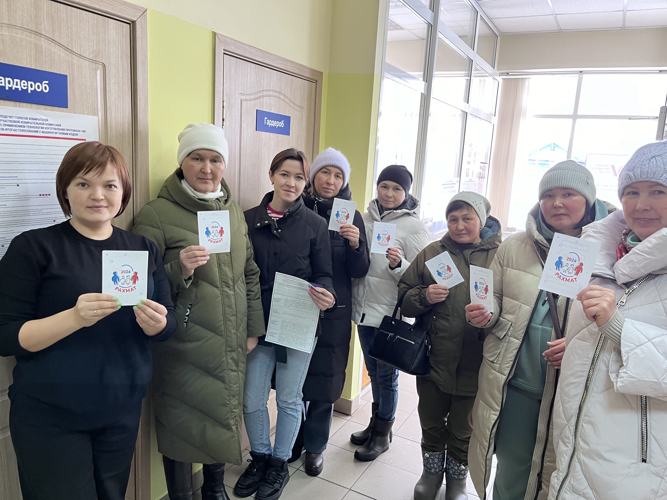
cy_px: 250
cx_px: 334
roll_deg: -3.7
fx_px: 501
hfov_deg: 67.3
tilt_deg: -10.2
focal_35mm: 26
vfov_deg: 53.1
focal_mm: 5.1
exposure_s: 1/50
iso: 80
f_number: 1.6
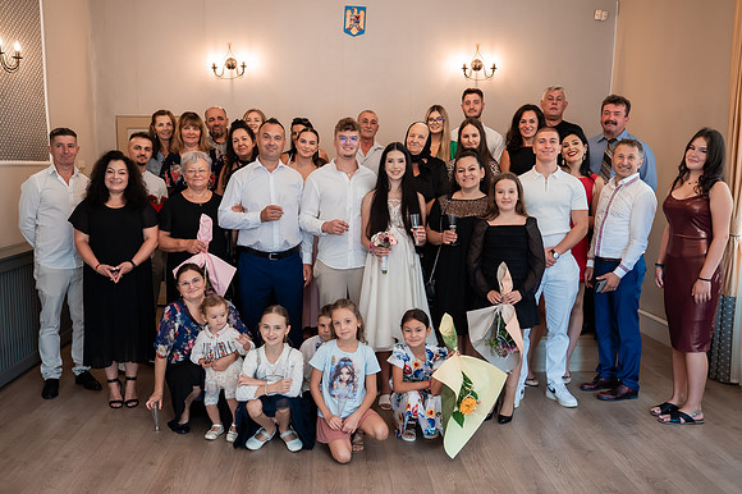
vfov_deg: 38.4
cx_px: 348
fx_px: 707
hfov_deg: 55.3
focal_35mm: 34
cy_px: 274
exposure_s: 1/200
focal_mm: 28
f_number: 2.8
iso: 1600
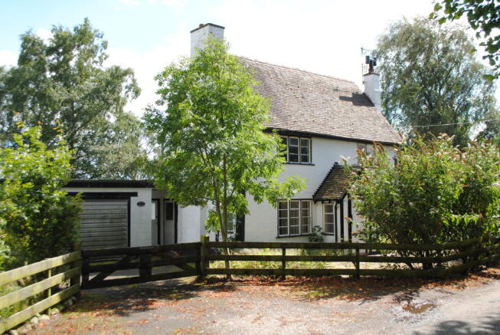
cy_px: 168
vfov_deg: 37.0
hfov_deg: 53.1
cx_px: 250
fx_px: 501
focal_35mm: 36
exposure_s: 1/160
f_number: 6.3
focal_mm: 24
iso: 100
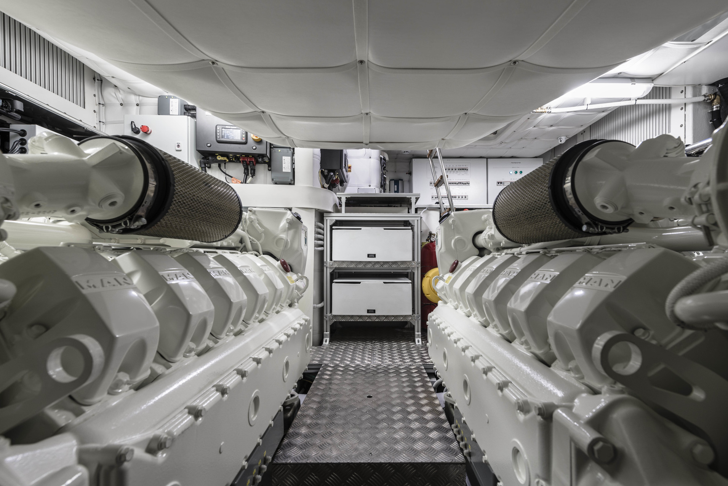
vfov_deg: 77.4
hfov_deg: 100.3
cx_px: 352
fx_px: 303
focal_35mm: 15
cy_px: 234
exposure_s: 1/2
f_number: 8
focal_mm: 14
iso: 100
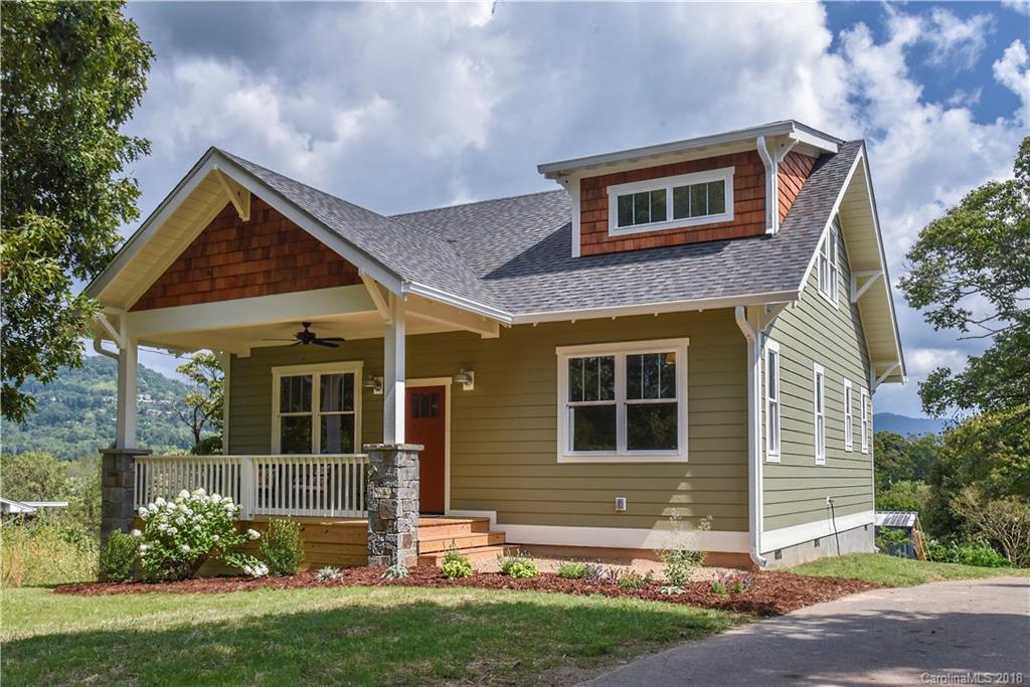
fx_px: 887
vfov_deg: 42.3
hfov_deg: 60.3
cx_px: 515
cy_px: 344
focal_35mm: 31
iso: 1000
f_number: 11
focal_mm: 31
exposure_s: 1/500
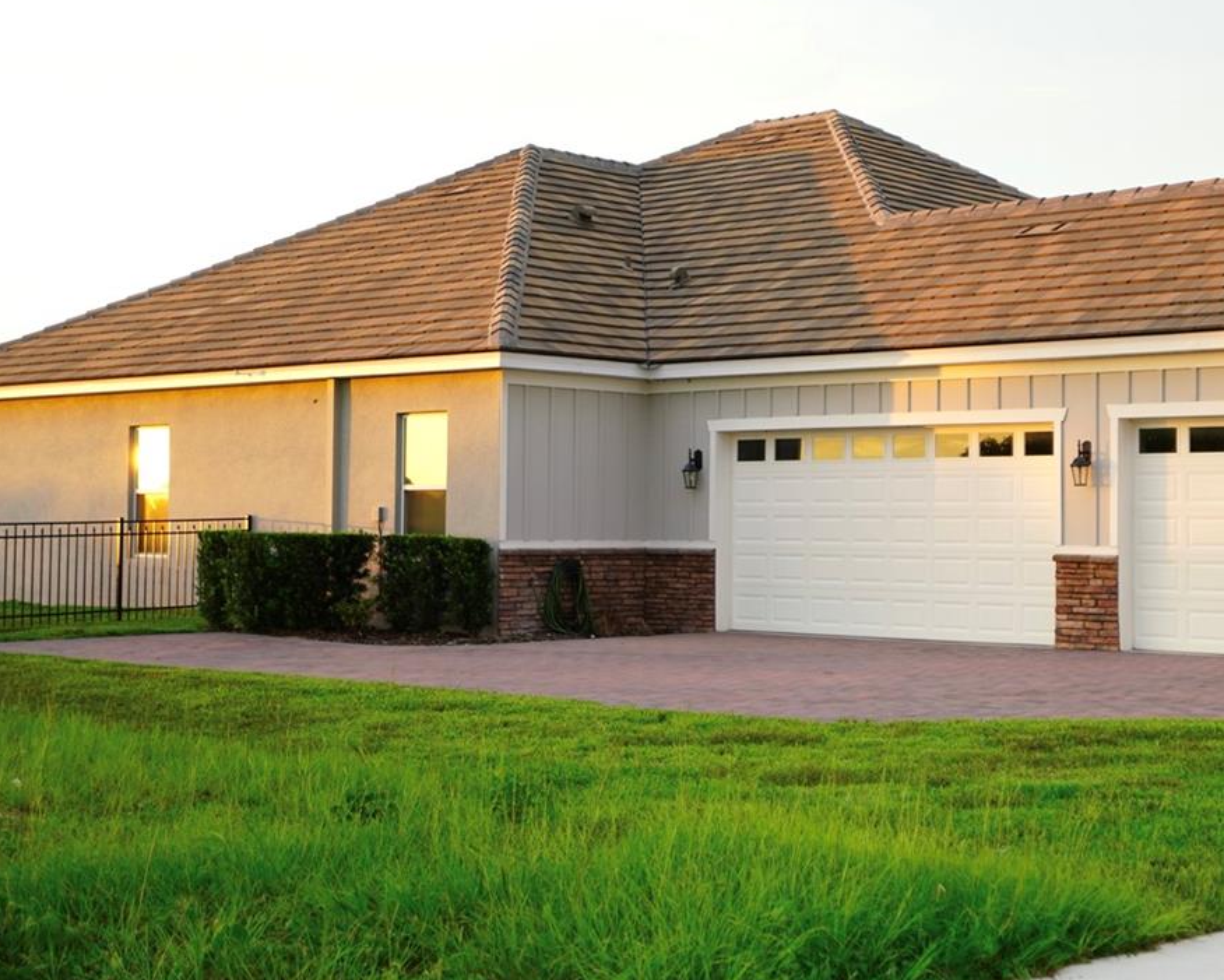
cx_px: 823
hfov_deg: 31.2
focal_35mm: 60
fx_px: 2174
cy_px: 439
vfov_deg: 25.4
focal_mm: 35
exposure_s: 1/250
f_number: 4
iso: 400
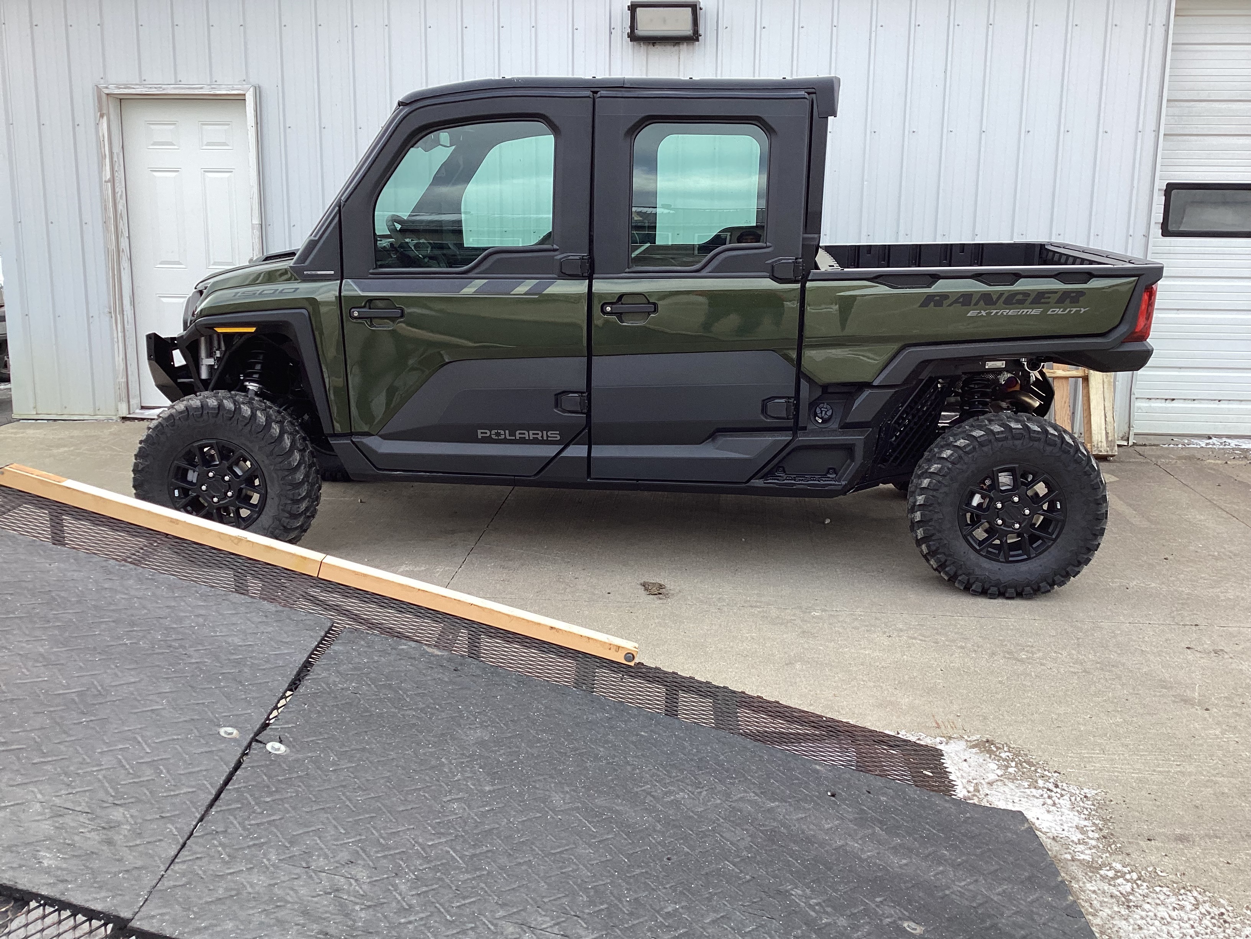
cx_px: 626
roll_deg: +1.6
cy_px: 470
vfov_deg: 45.4
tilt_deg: -15.0
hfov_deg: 58.4
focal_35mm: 31
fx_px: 1120
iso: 25
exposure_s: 1/198
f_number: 2.4
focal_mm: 3.3
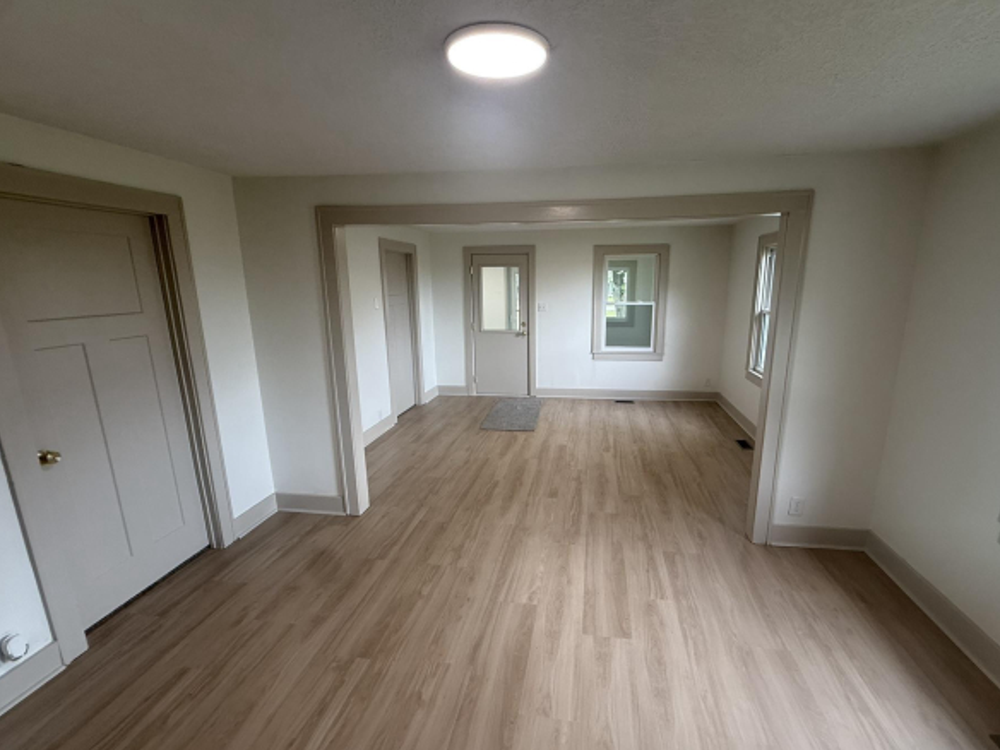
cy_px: 380
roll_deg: +0.7
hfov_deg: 94.4
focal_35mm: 16
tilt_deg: -10.6
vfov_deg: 78.1
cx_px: 532
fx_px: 462
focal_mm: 2.22
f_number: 2.2
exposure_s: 1/120
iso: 160
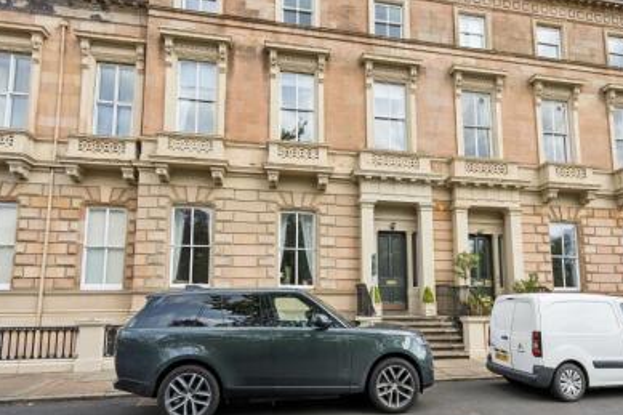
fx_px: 381
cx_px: 372
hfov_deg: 77.8
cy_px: 174
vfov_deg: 56.9
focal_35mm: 22
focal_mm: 18
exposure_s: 1/5000
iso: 800
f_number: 4
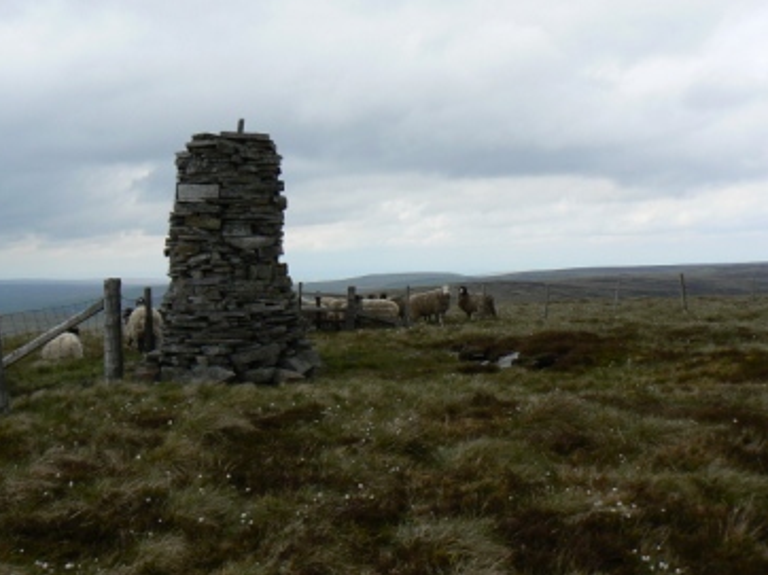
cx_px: 312
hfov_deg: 43.7
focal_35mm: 43
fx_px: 953
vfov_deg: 33.5
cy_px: 242
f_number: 5.6
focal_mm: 6
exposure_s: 1/400
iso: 80
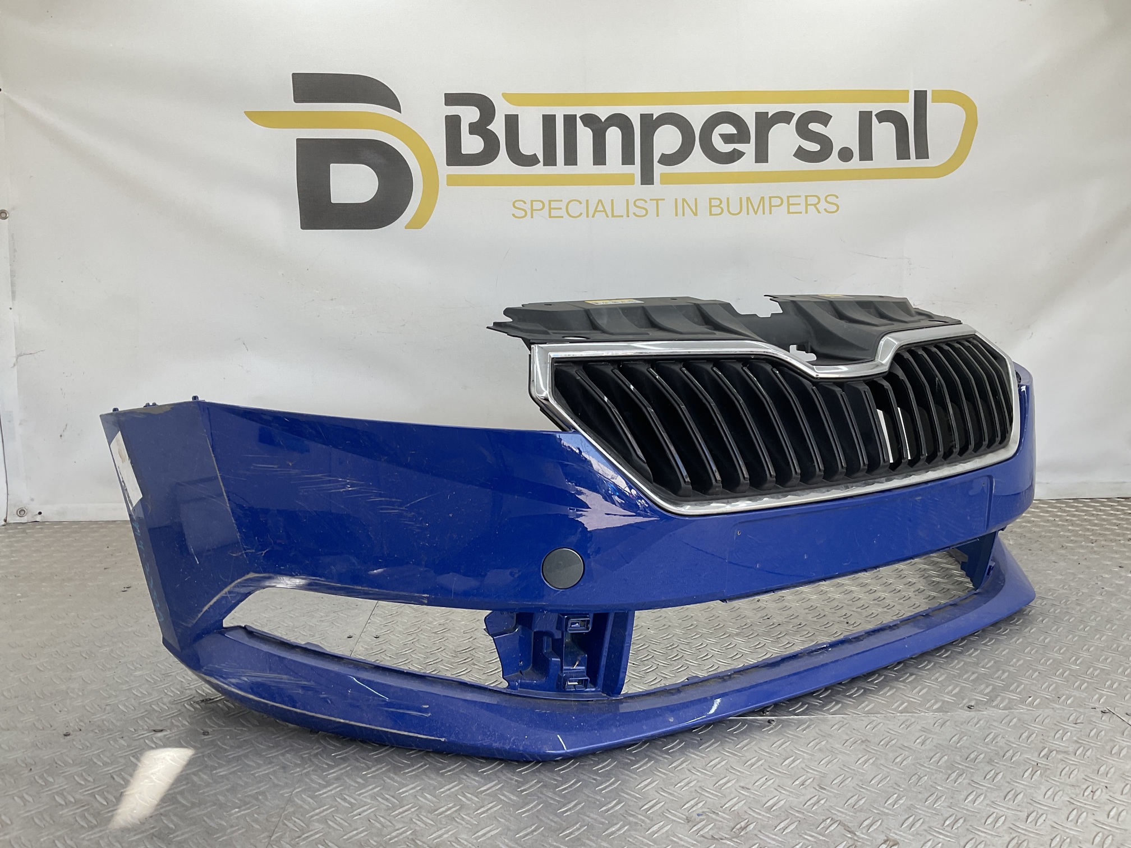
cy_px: 424
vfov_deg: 48.2
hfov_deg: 61.7
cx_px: 566
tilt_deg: -8.7
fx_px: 948
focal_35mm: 29
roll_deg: +1.1
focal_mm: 3
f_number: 1.8
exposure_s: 1/142
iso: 16
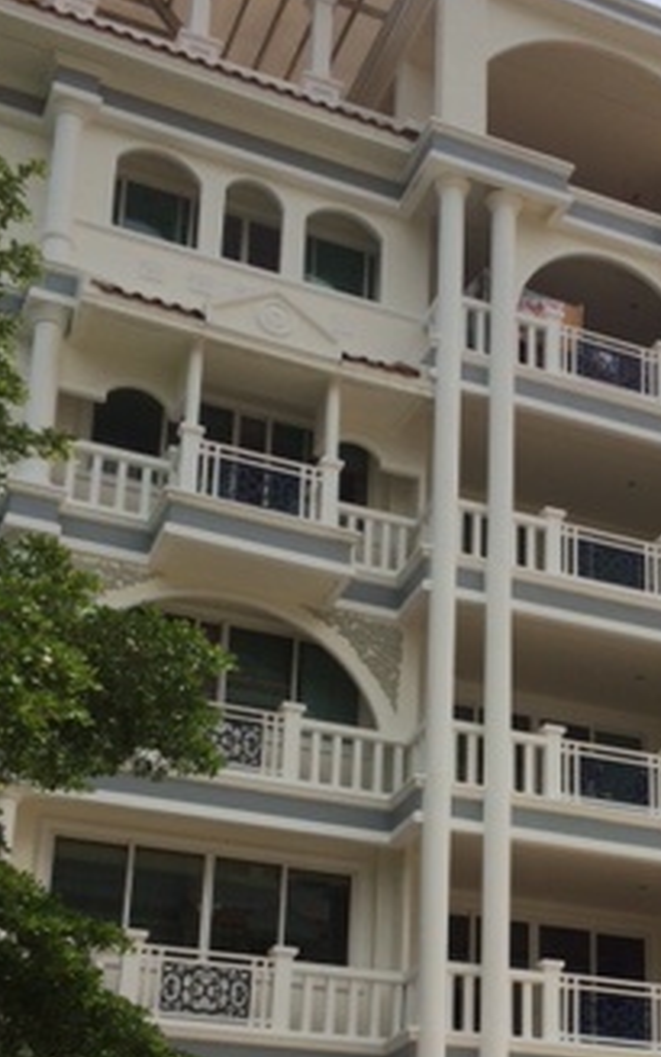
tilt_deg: +19.5
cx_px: 626
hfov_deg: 21.1
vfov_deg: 33.1
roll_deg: +1.4
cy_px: 835
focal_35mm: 60
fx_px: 1729
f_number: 2.2
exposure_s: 1/3165
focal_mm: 4.15
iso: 32
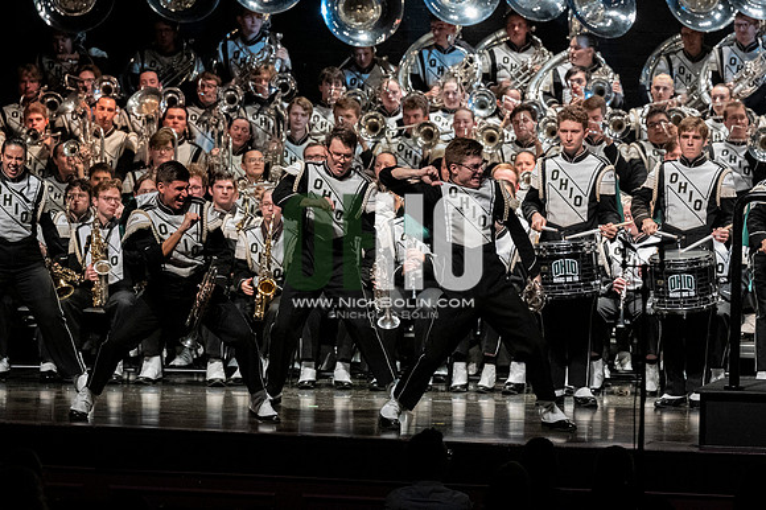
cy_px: 255
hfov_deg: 9.8
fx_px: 4466
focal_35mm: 210
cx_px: 383
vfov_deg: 6.5
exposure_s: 1/500
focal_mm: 140
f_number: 4
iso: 4000
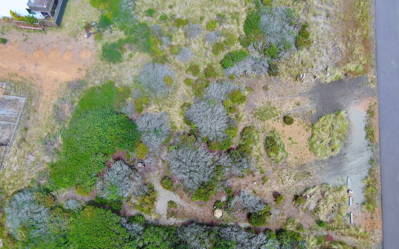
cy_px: 132
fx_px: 359
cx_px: 203
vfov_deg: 38.3
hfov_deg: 58.1
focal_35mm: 33
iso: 100
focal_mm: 10.57
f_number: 2.8
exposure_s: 1/858
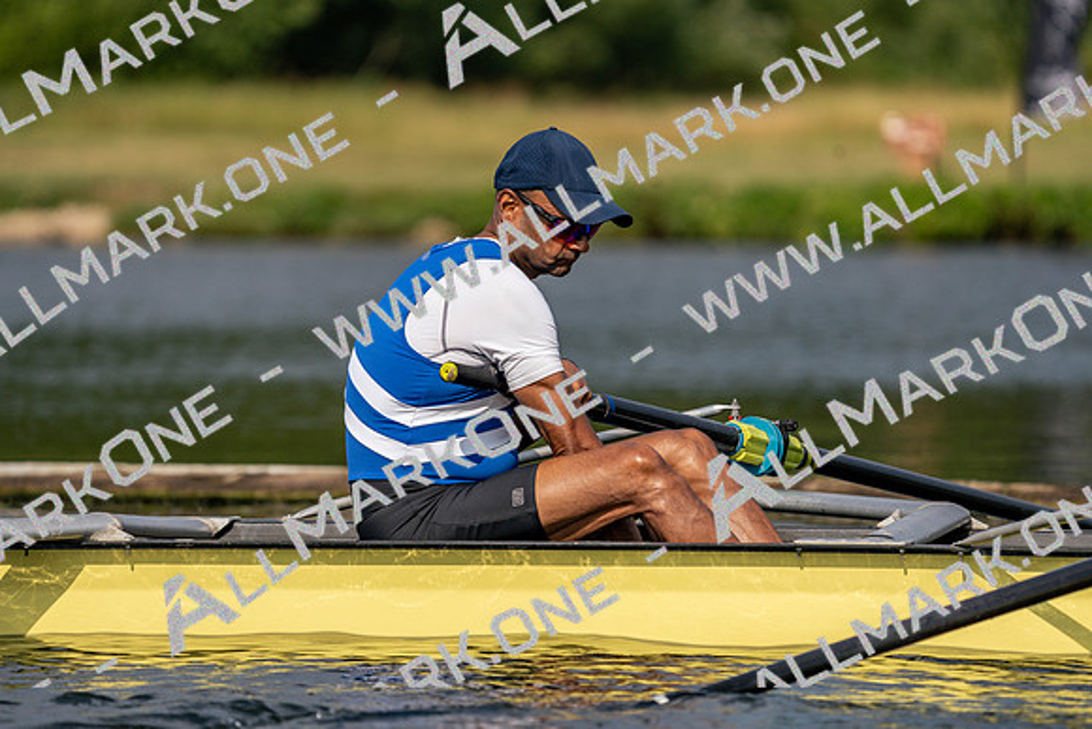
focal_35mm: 379
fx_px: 11498
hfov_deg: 5.4
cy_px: 364
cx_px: 546
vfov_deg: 3.6
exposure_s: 1/1600
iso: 160
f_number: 6.3
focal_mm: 379
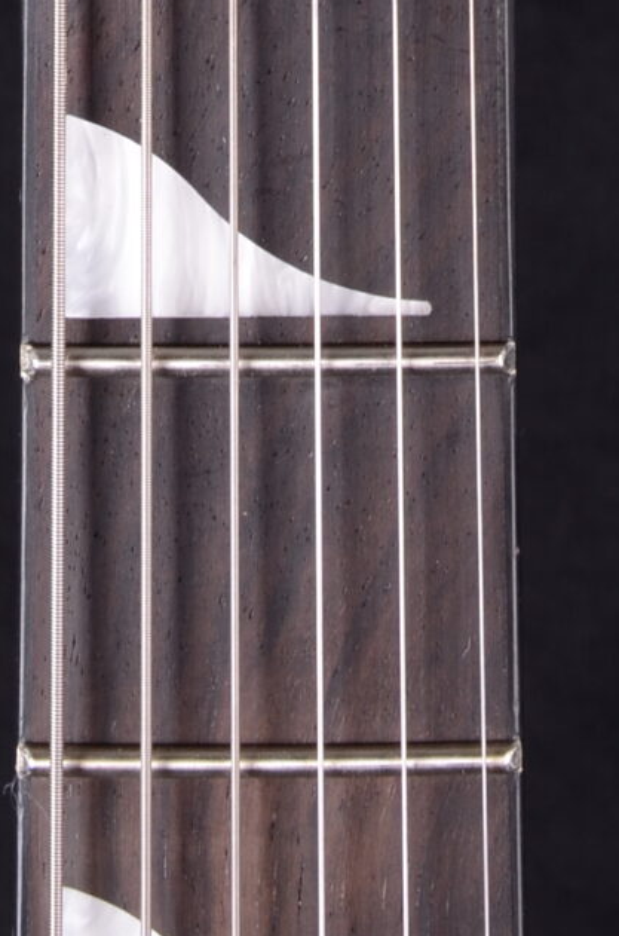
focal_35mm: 195
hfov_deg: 7.0
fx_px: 5054
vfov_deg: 10.1
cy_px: -606
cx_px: 258
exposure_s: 1/200
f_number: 11
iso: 200
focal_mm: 32
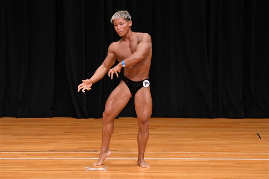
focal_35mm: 285
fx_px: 2129
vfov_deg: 4.8
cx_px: 134
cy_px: 90
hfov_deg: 7.2
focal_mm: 190
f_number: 5.6
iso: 3200
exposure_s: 1/400
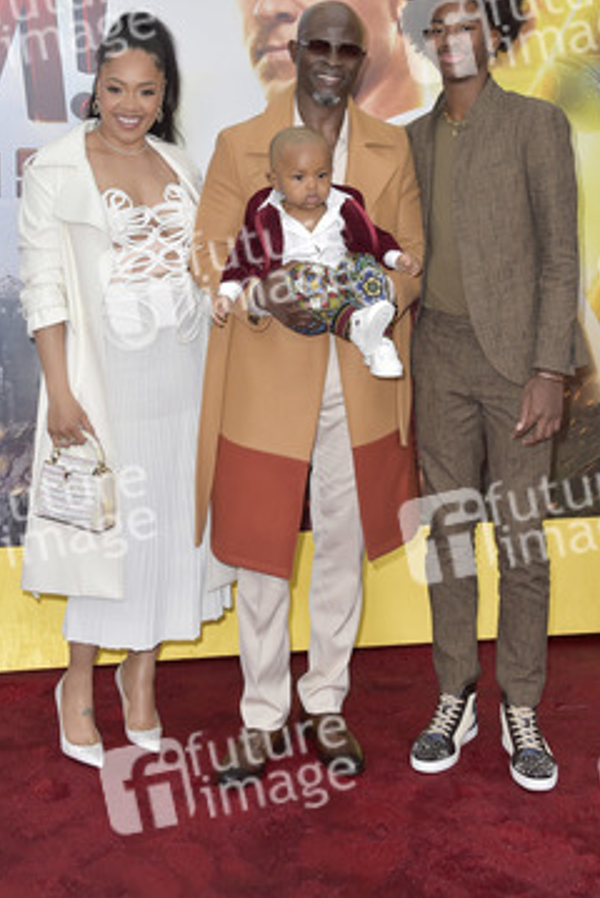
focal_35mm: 49
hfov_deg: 27.6
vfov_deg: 40.3
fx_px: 1223
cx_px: 301
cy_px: 400
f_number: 6.3
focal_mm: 44
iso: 500
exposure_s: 1/250
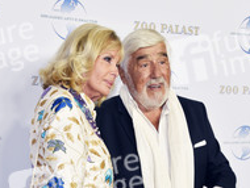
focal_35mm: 105
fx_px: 759
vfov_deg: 13.6
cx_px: 114
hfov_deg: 18.7
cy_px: 251
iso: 640
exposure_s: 1/125
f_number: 6.3
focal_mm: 52
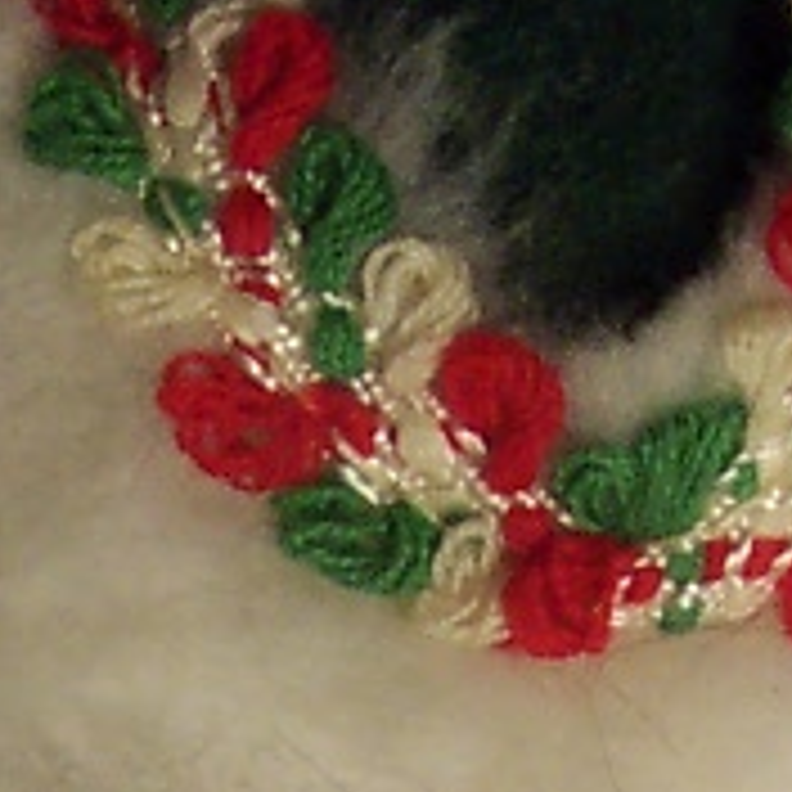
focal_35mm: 223
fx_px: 5772
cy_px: 1292
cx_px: 284
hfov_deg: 7.8
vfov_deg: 7.7
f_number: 2.8
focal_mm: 5.6
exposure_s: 1/180
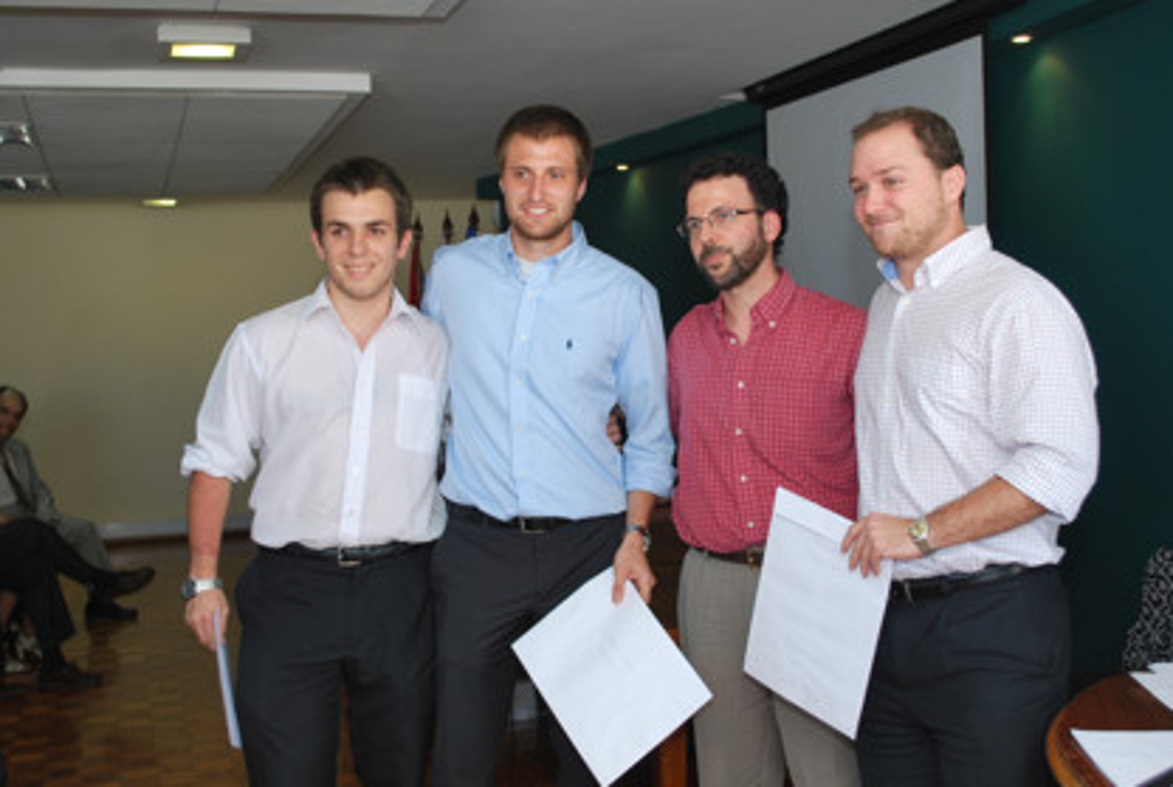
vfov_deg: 32.0
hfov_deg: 46.3
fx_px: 1371
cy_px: 420
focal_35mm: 42
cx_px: 606
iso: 200
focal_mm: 26
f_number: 4.5
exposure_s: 1/60
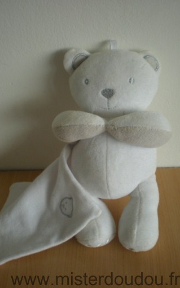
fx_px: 322
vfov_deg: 48.2
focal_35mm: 41
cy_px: 144
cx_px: 95
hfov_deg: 31.2
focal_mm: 6.3
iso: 181
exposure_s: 1/58.6
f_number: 3.1
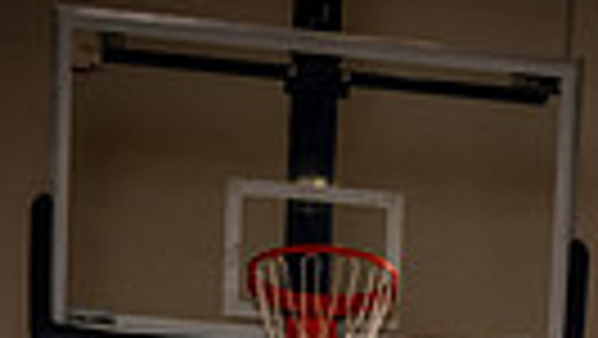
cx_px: 373
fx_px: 1793
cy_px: 1005
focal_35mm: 113
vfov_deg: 8.9
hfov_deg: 18.9
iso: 125
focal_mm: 32
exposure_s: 1/250
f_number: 5.6
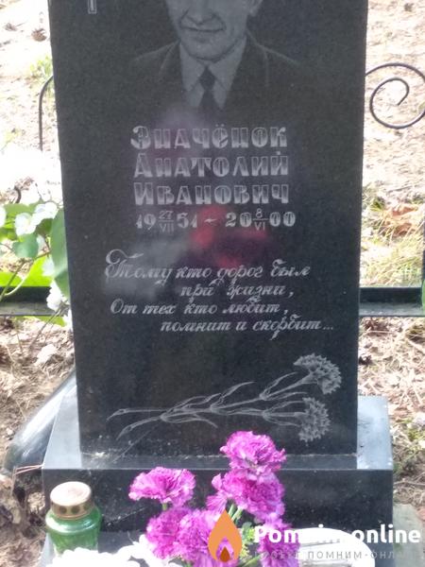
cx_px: 212
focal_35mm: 26
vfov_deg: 67.3
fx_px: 426
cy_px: 284
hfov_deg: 53.1
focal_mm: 3.81
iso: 640
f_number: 2.2
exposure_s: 1/24
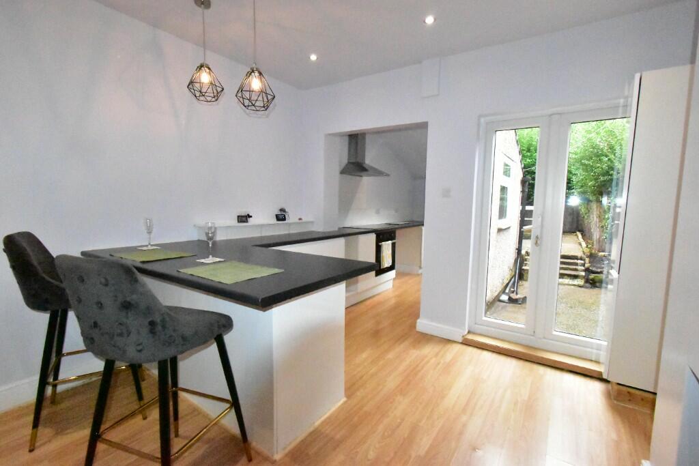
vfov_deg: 77.3
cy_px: 233
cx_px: 350
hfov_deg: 100.4
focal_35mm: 15
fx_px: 291
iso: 25600
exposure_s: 1/200
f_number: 11
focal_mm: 10
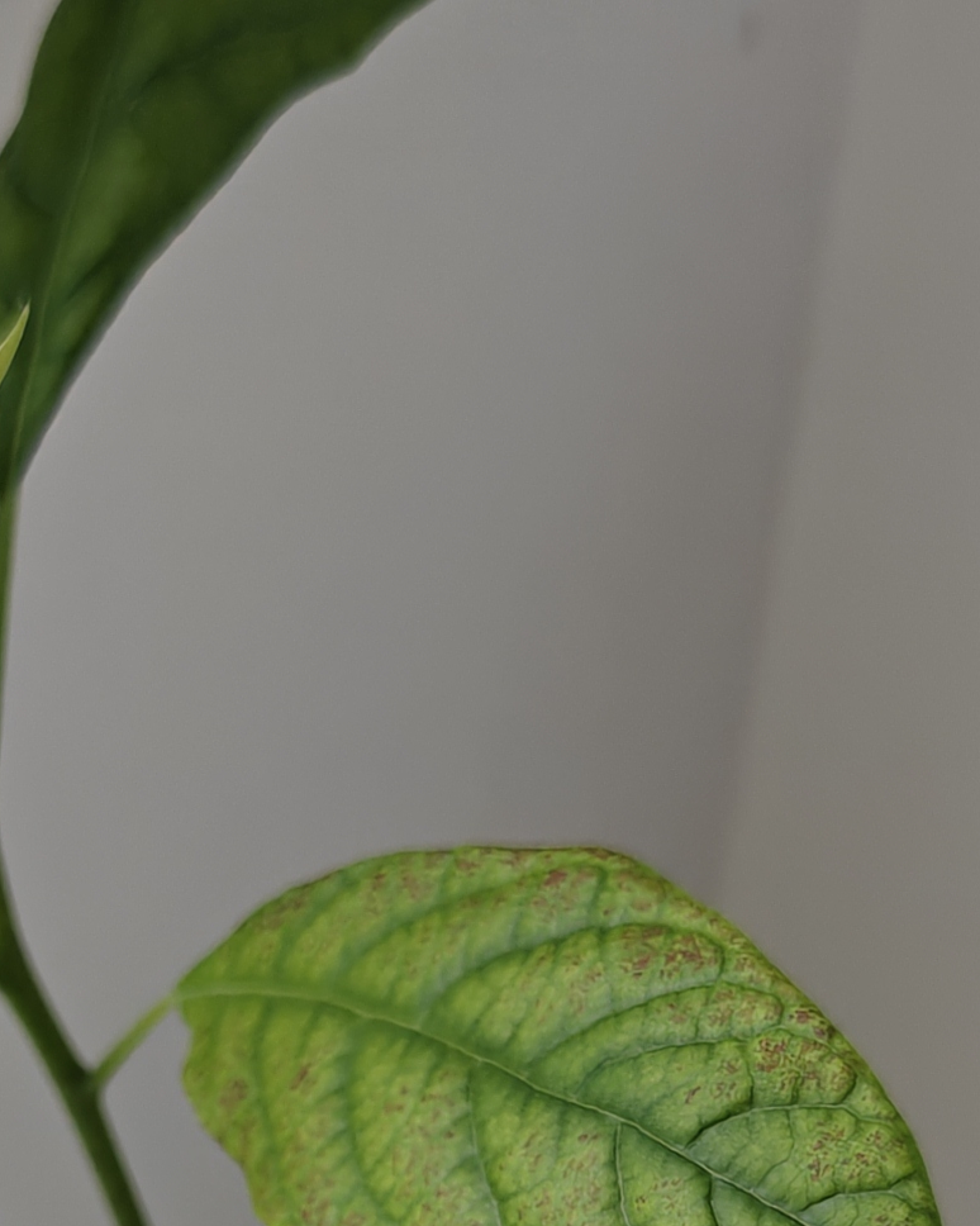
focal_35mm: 95
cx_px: 130
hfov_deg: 16.0
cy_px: 1411
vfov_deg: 19.2
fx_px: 3445
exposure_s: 1/272
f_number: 1.6
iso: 250
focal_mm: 6.06
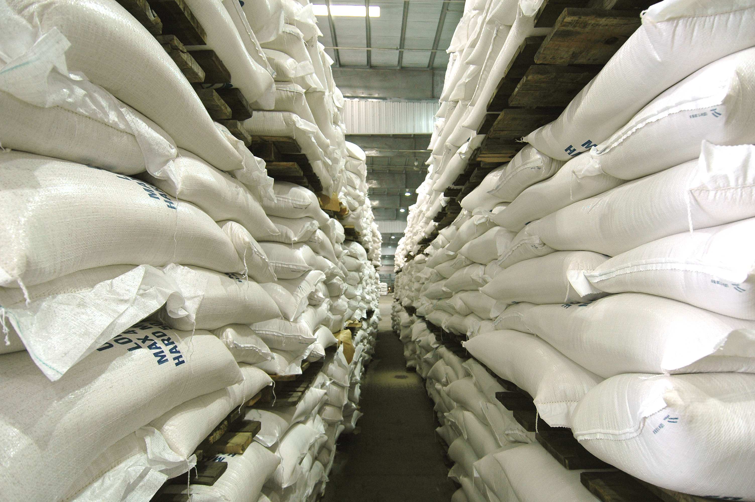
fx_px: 377
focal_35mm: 18
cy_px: 251
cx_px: 378
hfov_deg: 90.1
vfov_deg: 67.3
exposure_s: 1/15
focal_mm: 12
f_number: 4
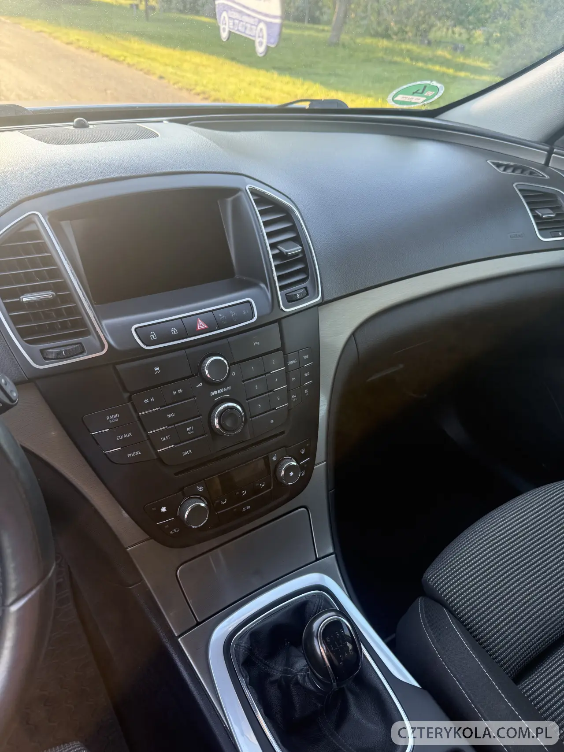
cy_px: 376
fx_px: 521
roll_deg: -6.6
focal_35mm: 24
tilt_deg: -35.3
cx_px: 282
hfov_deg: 56.8
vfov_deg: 71.6
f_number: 1.78
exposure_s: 1/127
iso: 160
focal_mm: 6.76
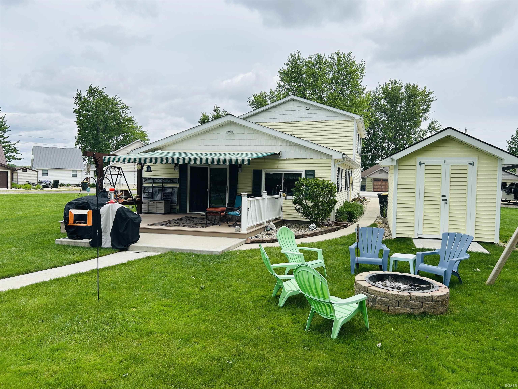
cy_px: 194
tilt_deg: -2.0
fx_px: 389
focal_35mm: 26
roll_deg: -0.8
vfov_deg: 53.1
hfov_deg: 67.3
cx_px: 259
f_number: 1.5
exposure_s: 1/3831
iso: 50
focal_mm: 5.7
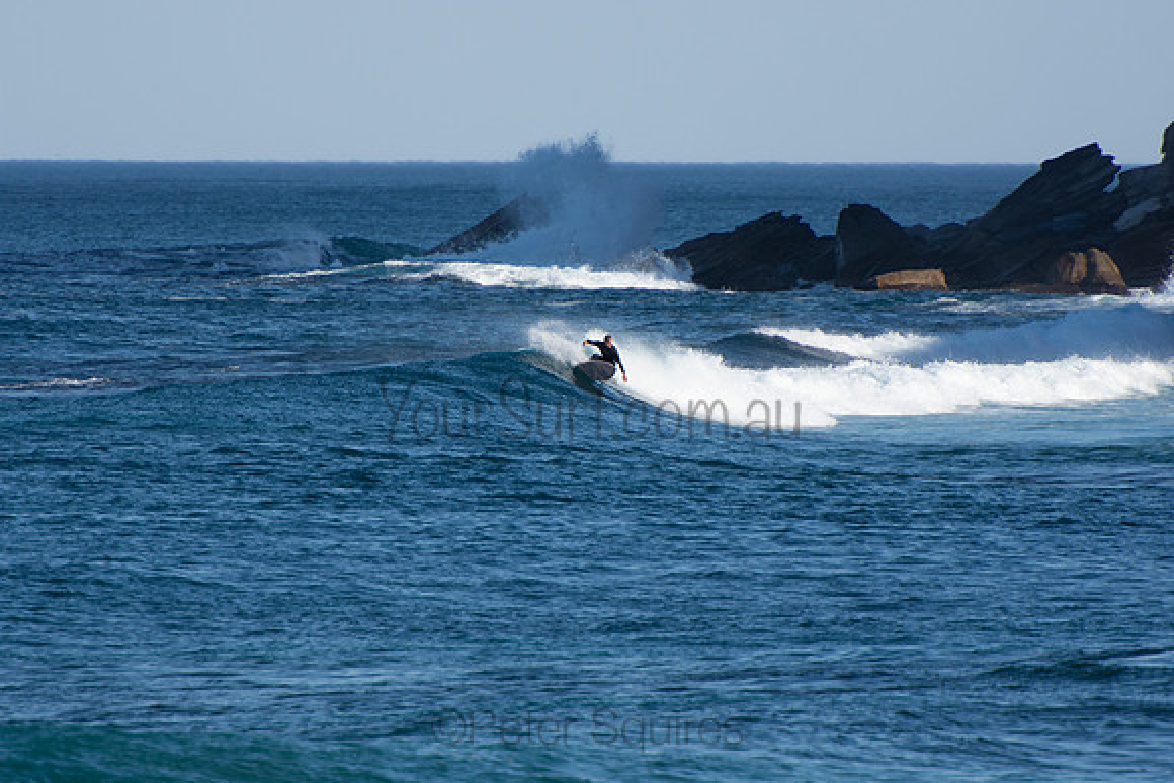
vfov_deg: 2.3
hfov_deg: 3.4
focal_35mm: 600
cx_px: 587
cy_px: 392
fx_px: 19570
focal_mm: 400
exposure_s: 1/1250
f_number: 5.6
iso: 250
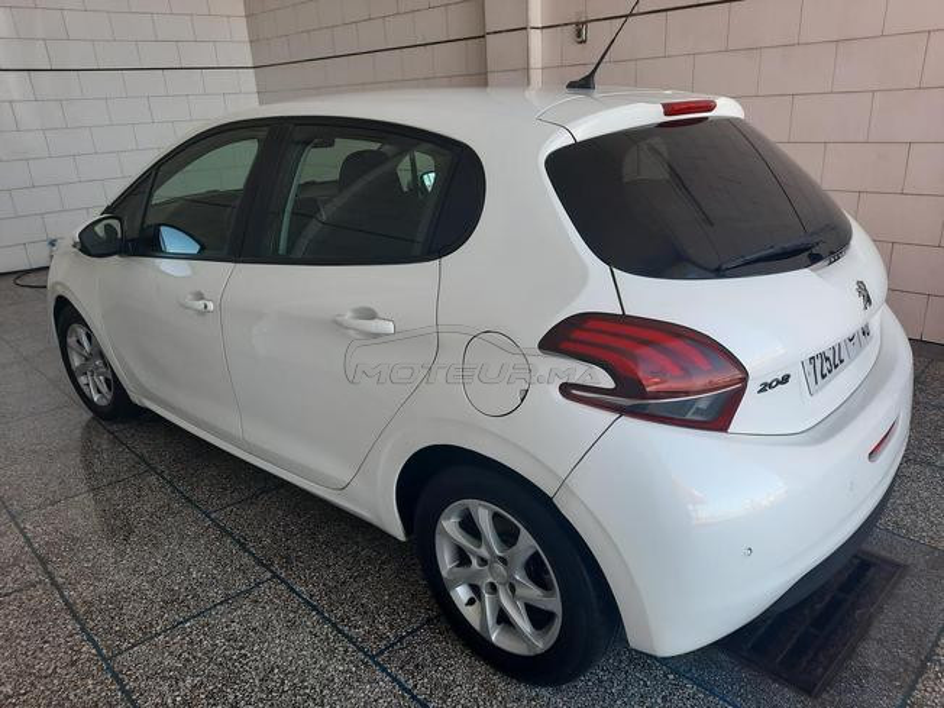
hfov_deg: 69.4
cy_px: 354
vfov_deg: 54.9
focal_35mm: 25
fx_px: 682
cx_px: 472
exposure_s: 1/100
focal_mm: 4.6
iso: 40
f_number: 2
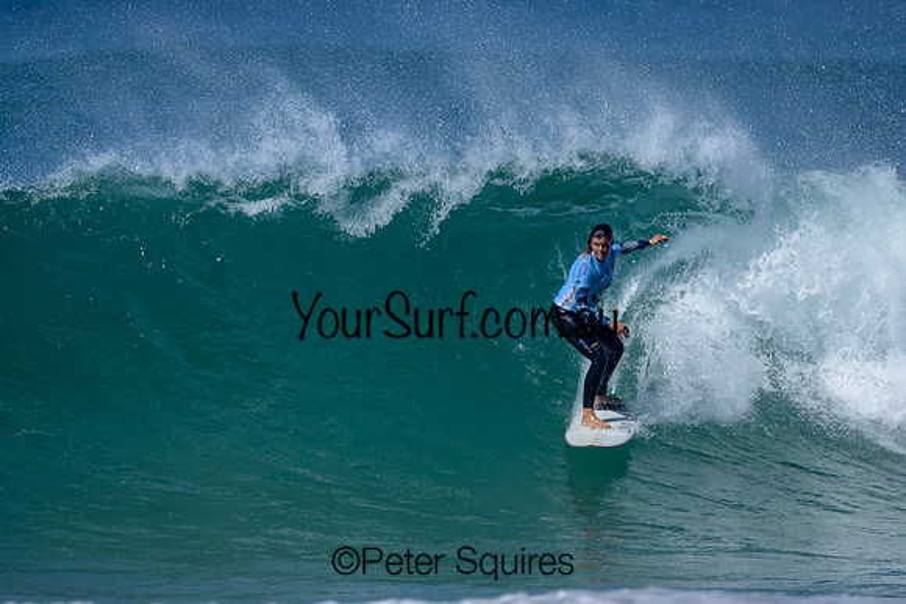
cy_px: 288
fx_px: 27684
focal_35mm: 1100
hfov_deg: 1.9
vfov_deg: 1.3
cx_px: 448
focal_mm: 800
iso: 250
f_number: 6.3
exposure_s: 1/2000
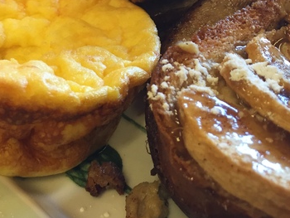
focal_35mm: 58
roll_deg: -2.6
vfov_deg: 24.4
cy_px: 16
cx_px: 181
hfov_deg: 33.1
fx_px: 486
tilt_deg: -35.4
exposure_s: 1/33
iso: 64
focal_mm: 4.15
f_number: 2.2
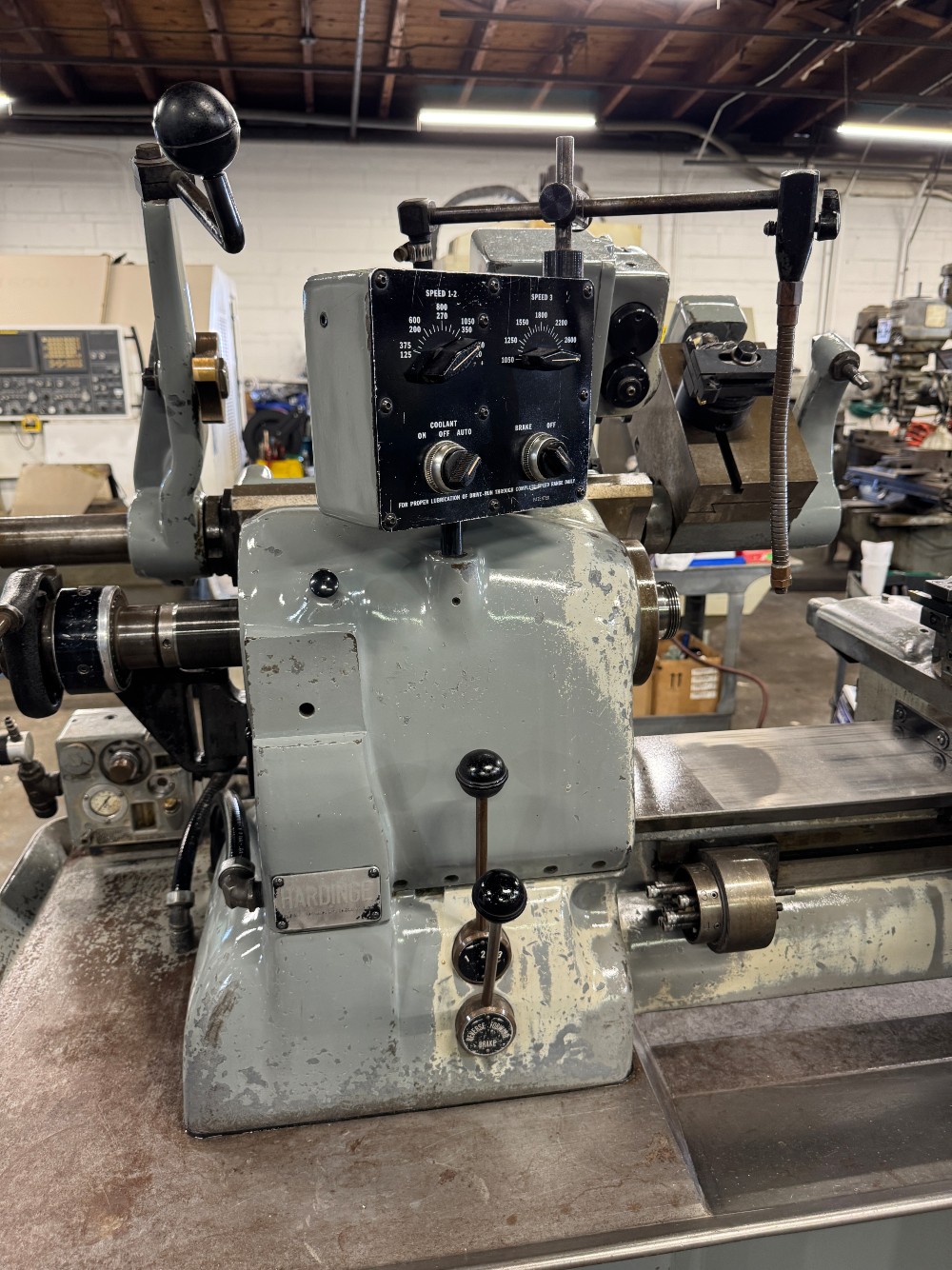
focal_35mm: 24
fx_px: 880
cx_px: 476
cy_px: 635
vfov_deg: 71.6
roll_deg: +0.1
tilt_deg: -16.4
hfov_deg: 56.8
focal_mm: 6.76
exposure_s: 1/60
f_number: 1.78
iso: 200
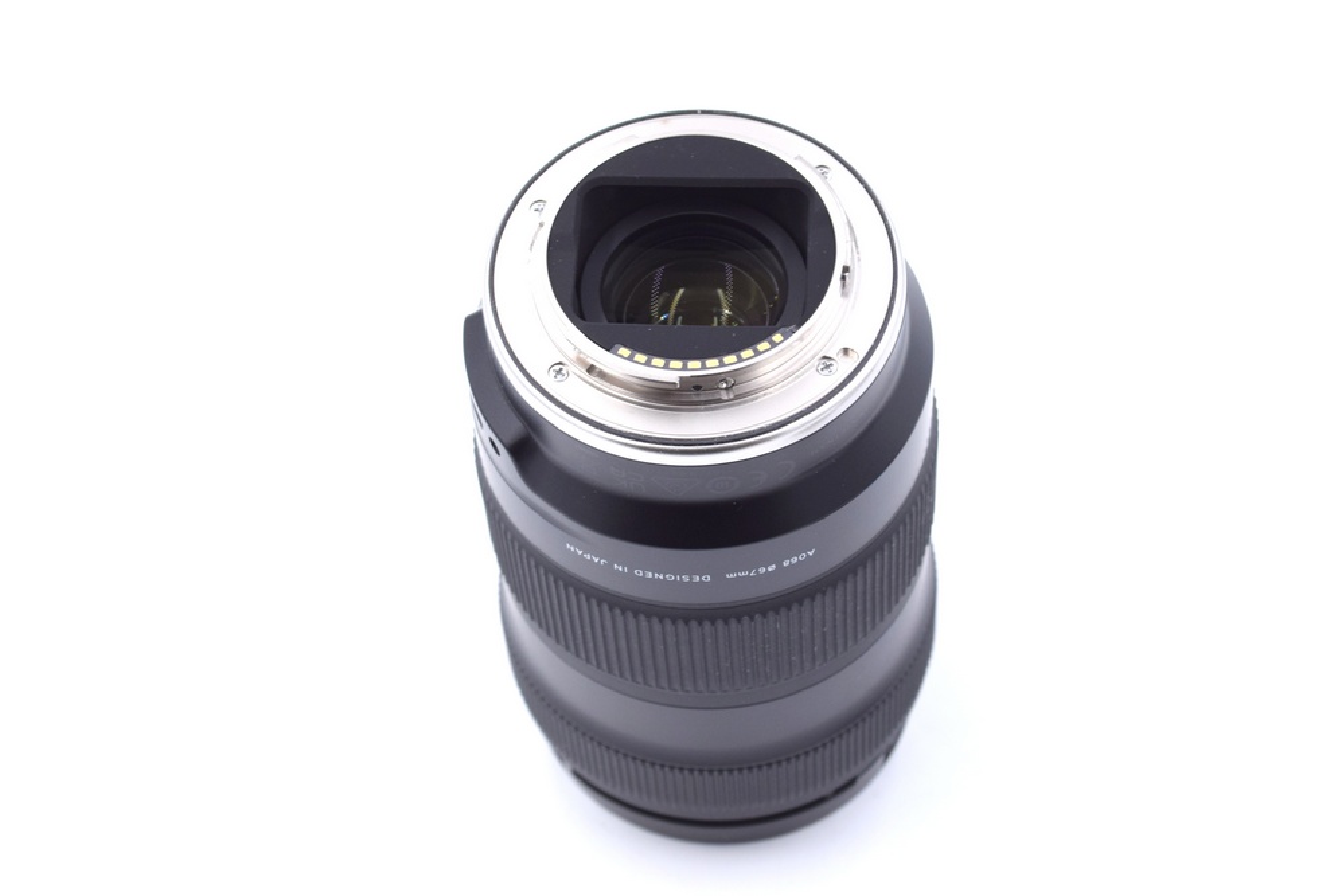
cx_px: 671
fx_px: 3078
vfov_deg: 16.6
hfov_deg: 24.6
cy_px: 448
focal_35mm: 82
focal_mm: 55
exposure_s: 1/160
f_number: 8
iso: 400
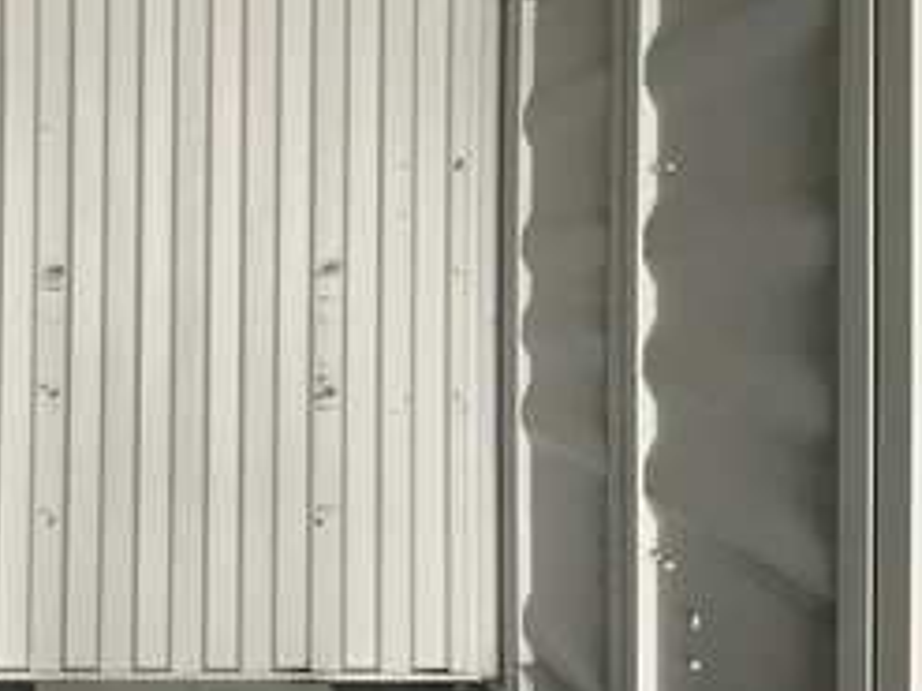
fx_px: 1251
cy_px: 228
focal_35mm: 47
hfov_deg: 39.4
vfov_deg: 30.6
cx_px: 239
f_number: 1.8
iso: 320
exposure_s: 1/45
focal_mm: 3
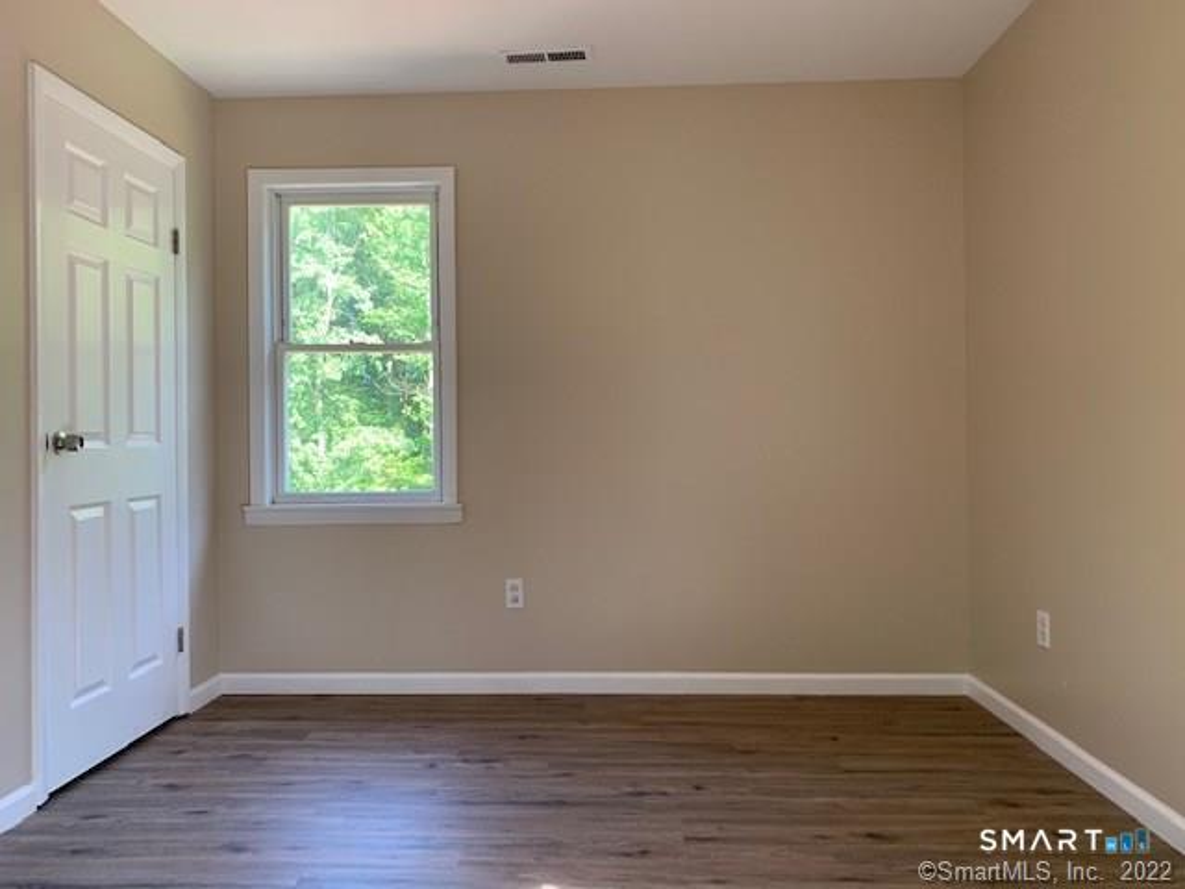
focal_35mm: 26
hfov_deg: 67.3
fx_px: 890
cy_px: 444
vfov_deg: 53.1
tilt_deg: -0.4
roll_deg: +0.8
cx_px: 592
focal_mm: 4.25
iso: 80
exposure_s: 1/120
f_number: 1.8
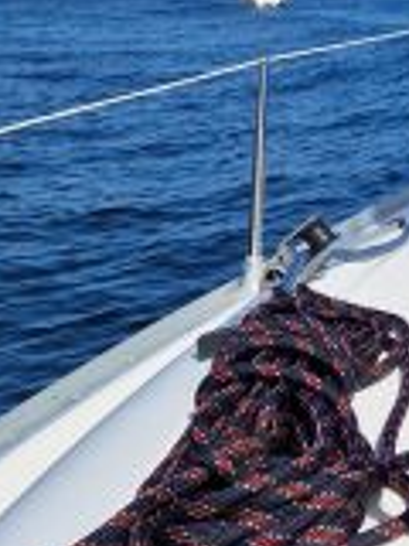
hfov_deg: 15.7
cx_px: 624
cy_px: -20
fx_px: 1355
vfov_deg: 21.8
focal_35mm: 86
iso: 50
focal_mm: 5.4
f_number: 1.8
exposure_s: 1/2792
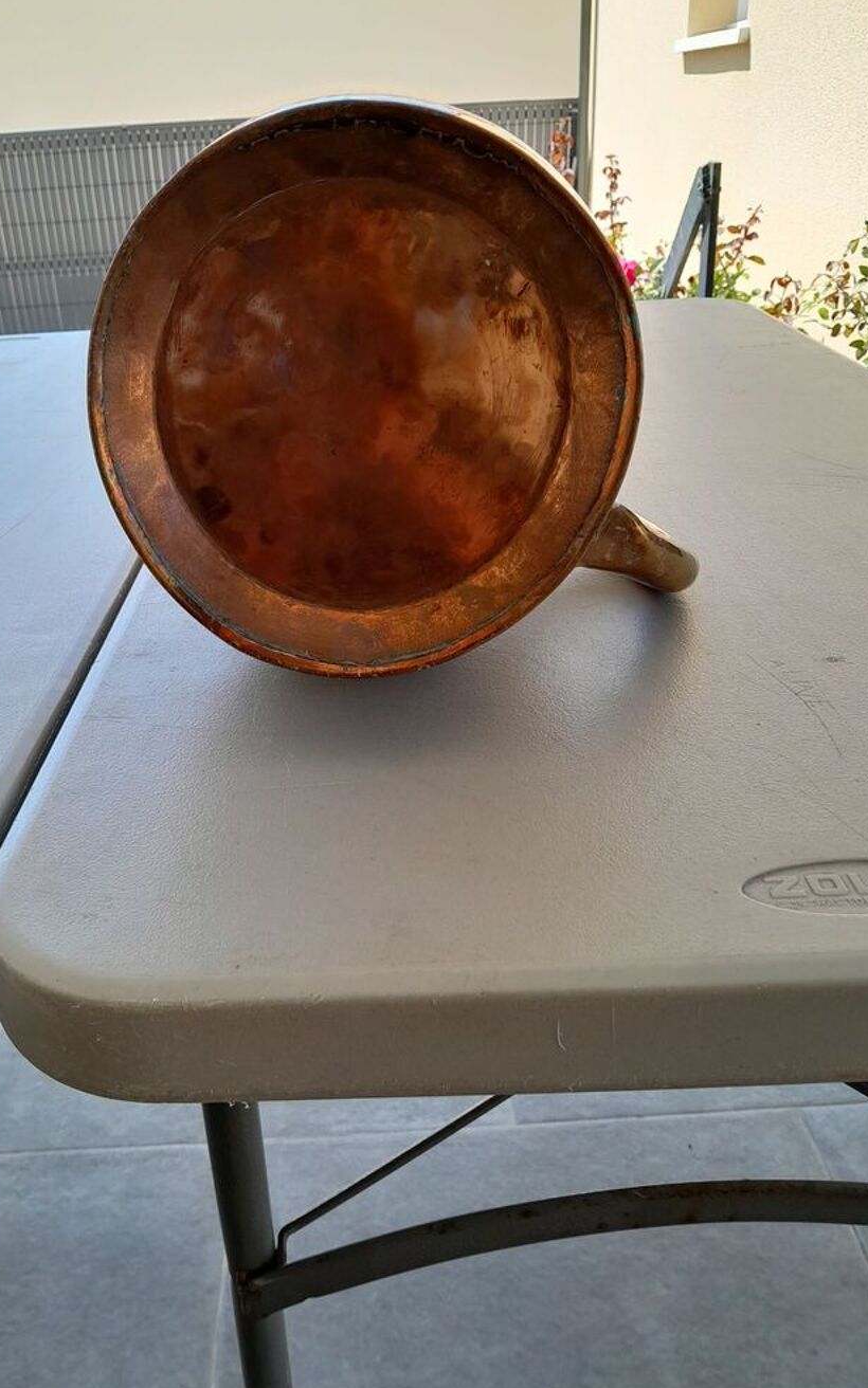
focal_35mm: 28
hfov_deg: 44.4
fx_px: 1060
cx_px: 360
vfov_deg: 66.5
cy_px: 700
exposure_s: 1/108
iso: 40
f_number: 1.8
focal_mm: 3.98
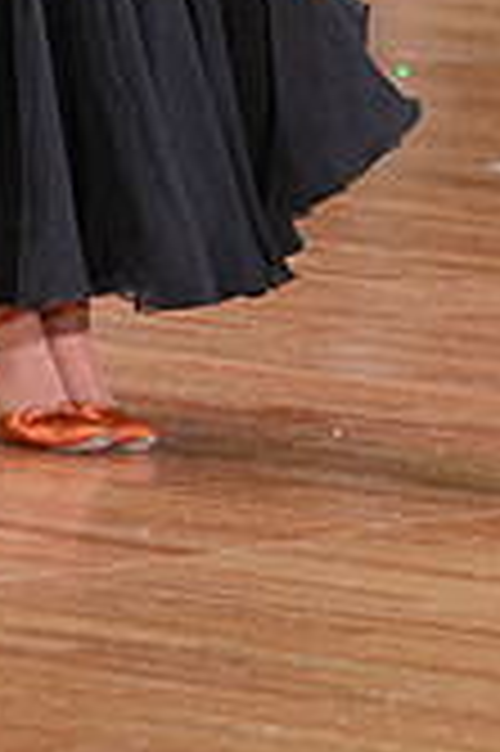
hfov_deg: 3.2
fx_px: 8997
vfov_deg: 4.7
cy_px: -491
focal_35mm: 431
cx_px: 732
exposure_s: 1/200
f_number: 5
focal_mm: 124
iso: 2500
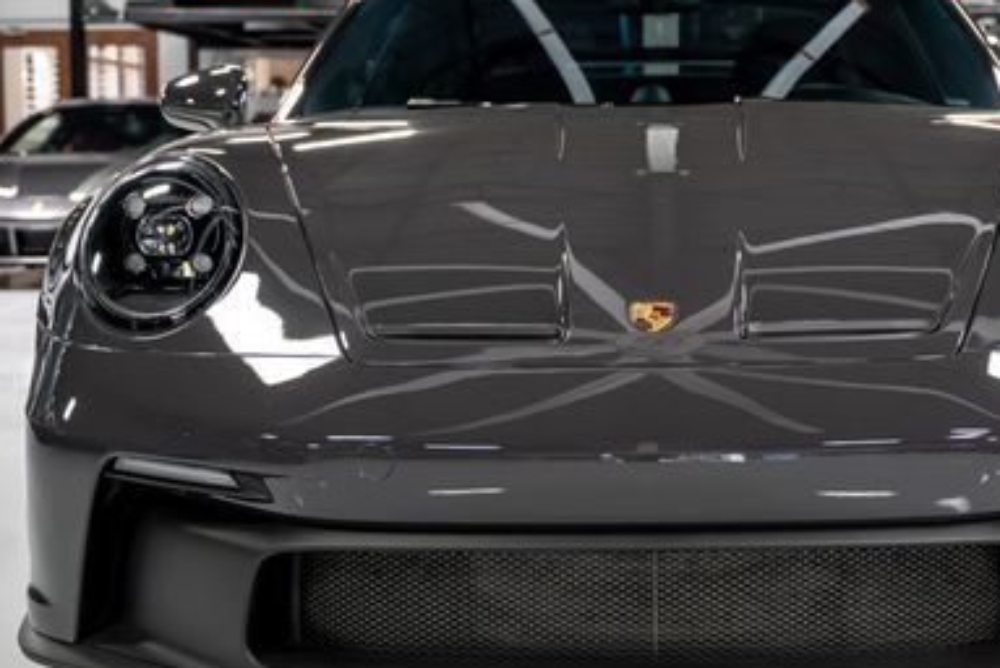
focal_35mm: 76
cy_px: 330
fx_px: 2113
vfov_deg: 18.0
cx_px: 650
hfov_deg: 26.5
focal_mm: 45
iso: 800
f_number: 4
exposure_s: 1/60
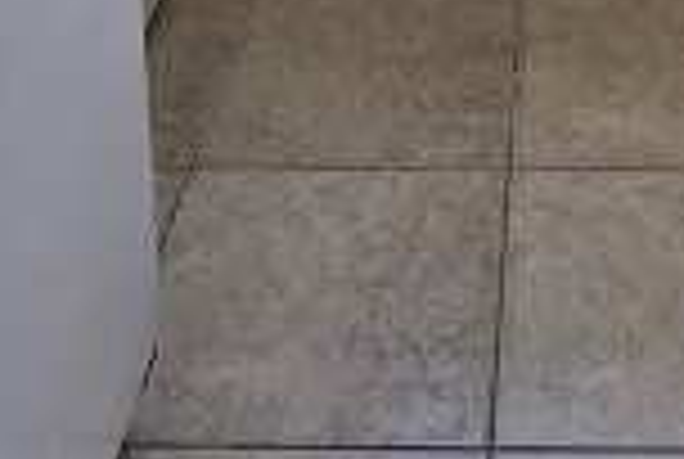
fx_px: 1352
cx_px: 608
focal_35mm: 71
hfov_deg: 27.4
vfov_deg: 14.5
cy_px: -558
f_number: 2.2
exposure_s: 1/127
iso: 50
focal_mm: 2.2
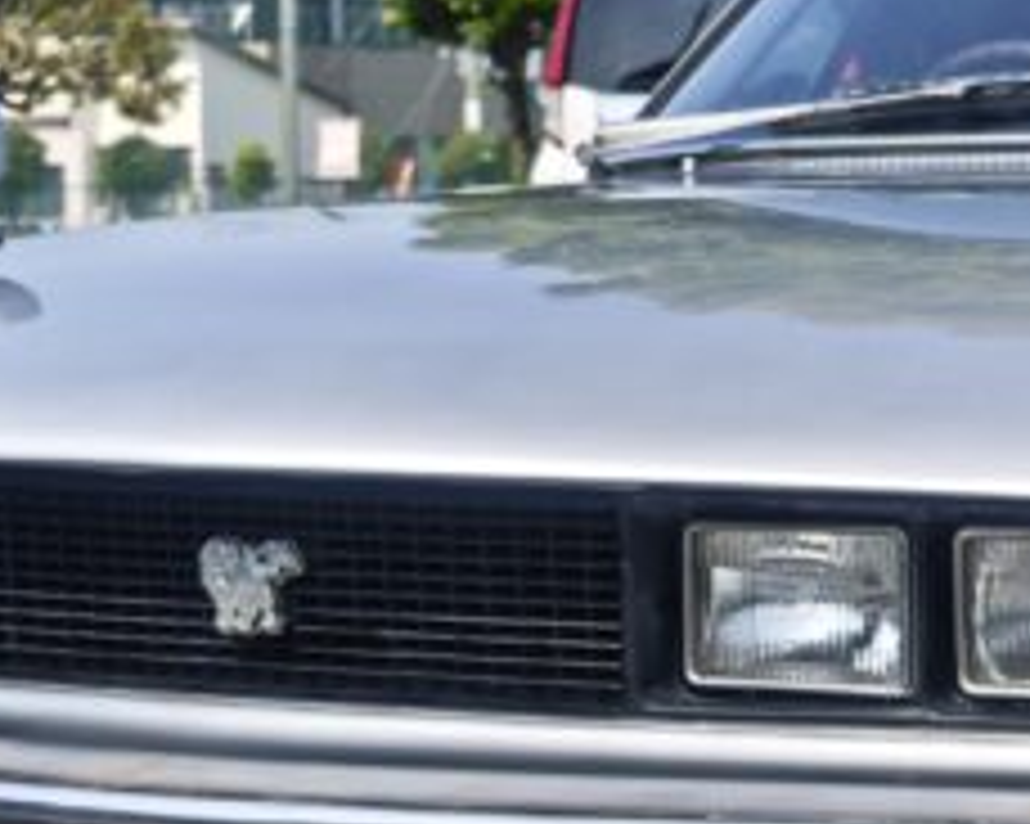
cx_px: 994
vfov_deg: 10.9
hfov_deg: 13.5
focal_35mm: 141
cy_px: 522
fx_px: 4296
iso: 50
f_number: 1.63
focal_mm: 8.72
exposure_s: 1/401
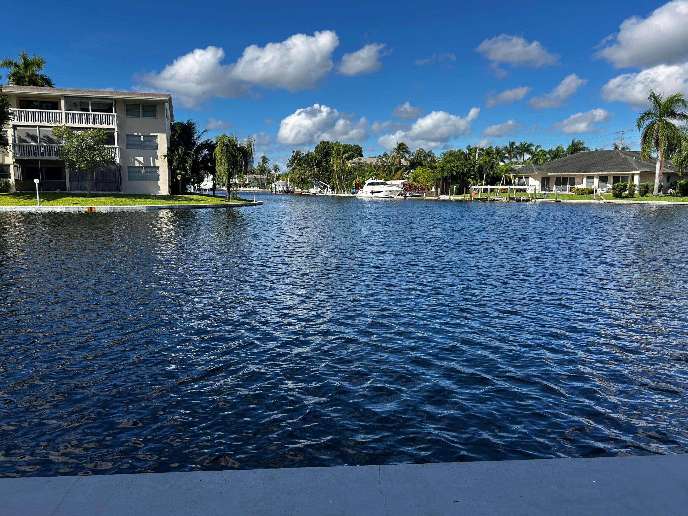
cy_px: 258
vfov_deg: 53.1
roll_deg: -1.0
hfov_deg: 67.3
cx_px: 344
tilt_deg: -6.2
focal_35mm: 26
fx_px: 517
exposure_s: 1/2915
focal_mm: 5.7
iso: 50
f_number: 1.5
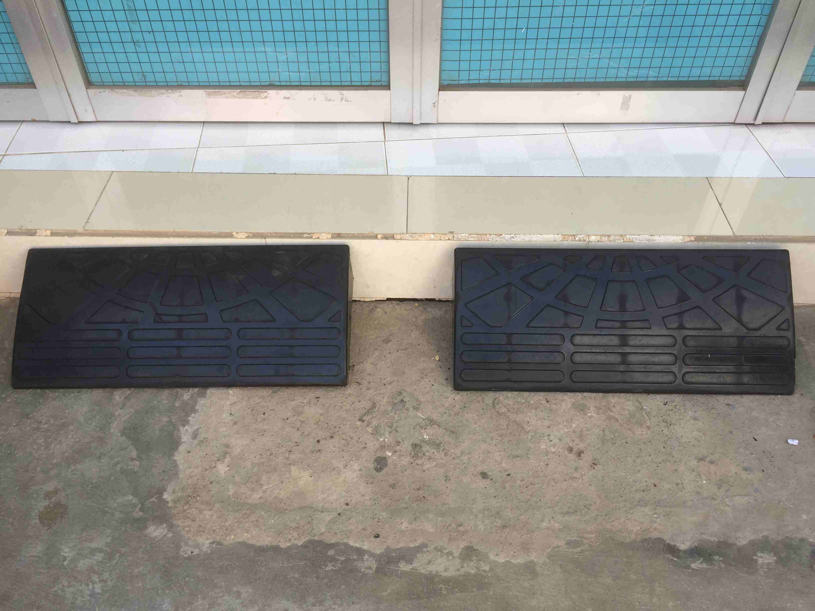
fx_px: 683
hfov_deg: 61.7
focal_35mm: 29
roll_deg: -1.4
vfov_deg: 48.2
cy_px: 306
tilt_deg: -44.7
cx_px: 408
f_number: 2.2
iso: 32
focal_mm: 4.15
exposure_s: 1/327
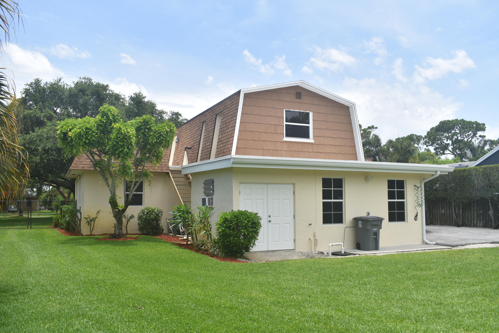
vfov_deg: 43.6
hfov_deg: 61.9
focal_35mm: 30
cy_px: 166
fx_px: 416
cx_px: 250
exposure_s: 1/250
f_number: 8
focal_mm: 20
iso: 100
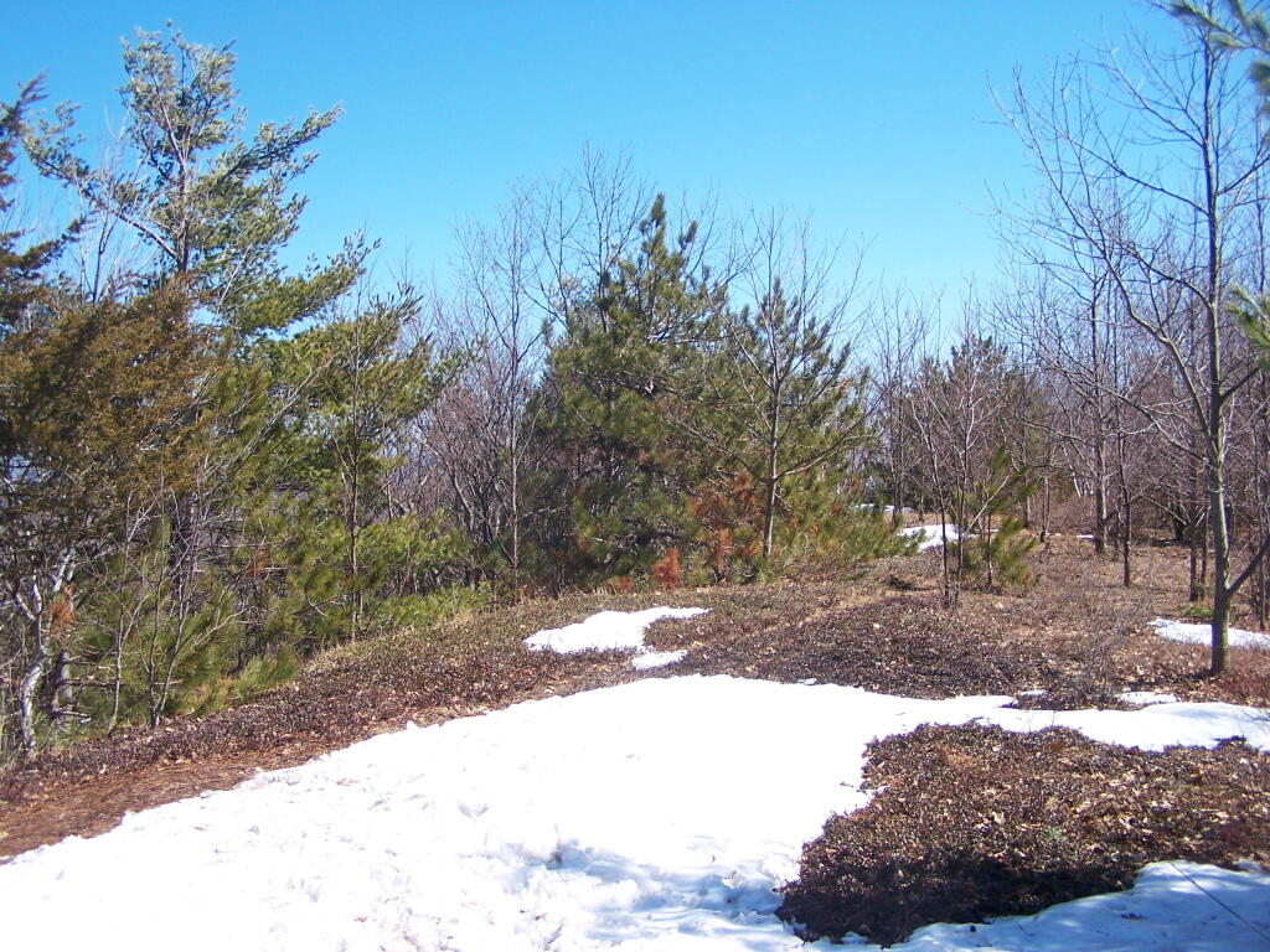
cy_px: 476
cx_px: 635
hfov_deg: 49.0
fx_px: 1394
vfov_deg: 37.7
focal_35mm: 38
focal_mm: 6.3
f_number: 2.8
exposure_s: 1/800
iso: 80
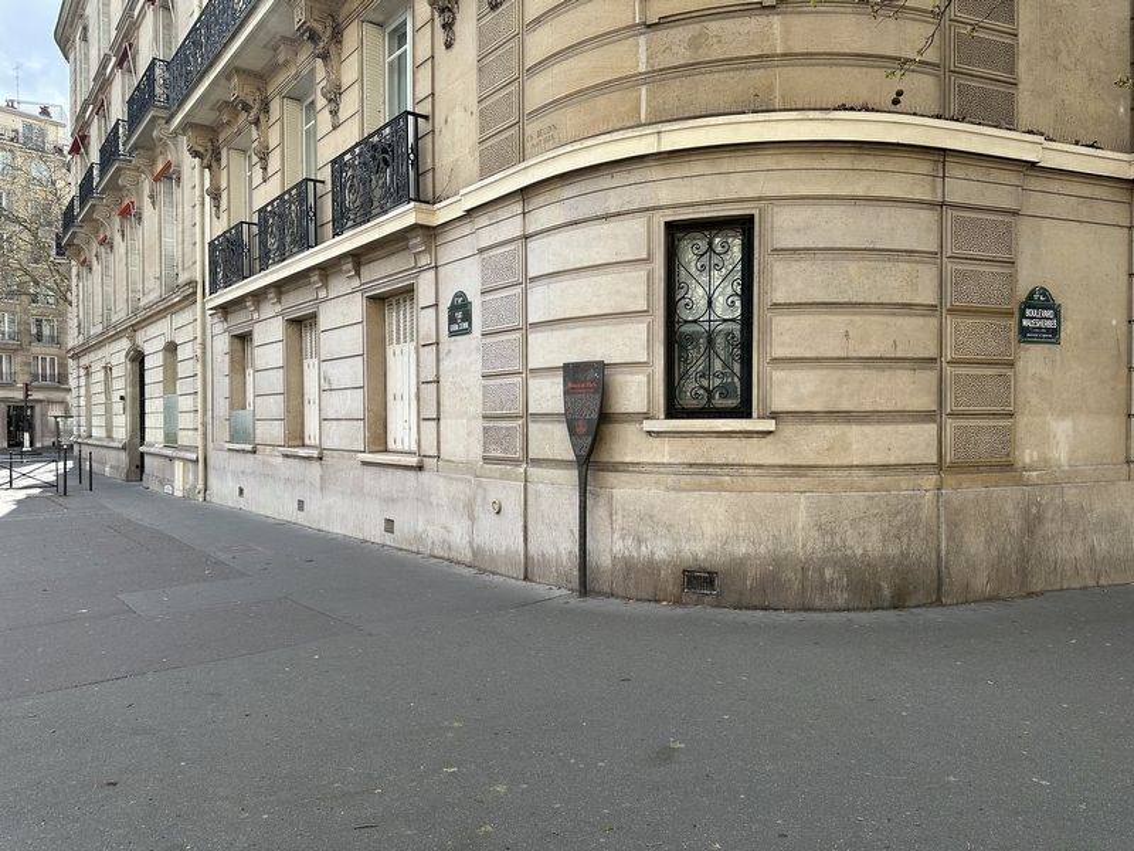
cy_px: 426
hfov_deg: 71.6
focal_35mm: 24
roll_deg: -0.3
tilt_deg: -0.8
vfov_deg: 56.8
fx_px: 786
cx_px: 567
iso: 80
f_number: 1.78
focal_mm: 6.86
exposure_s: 1/1692
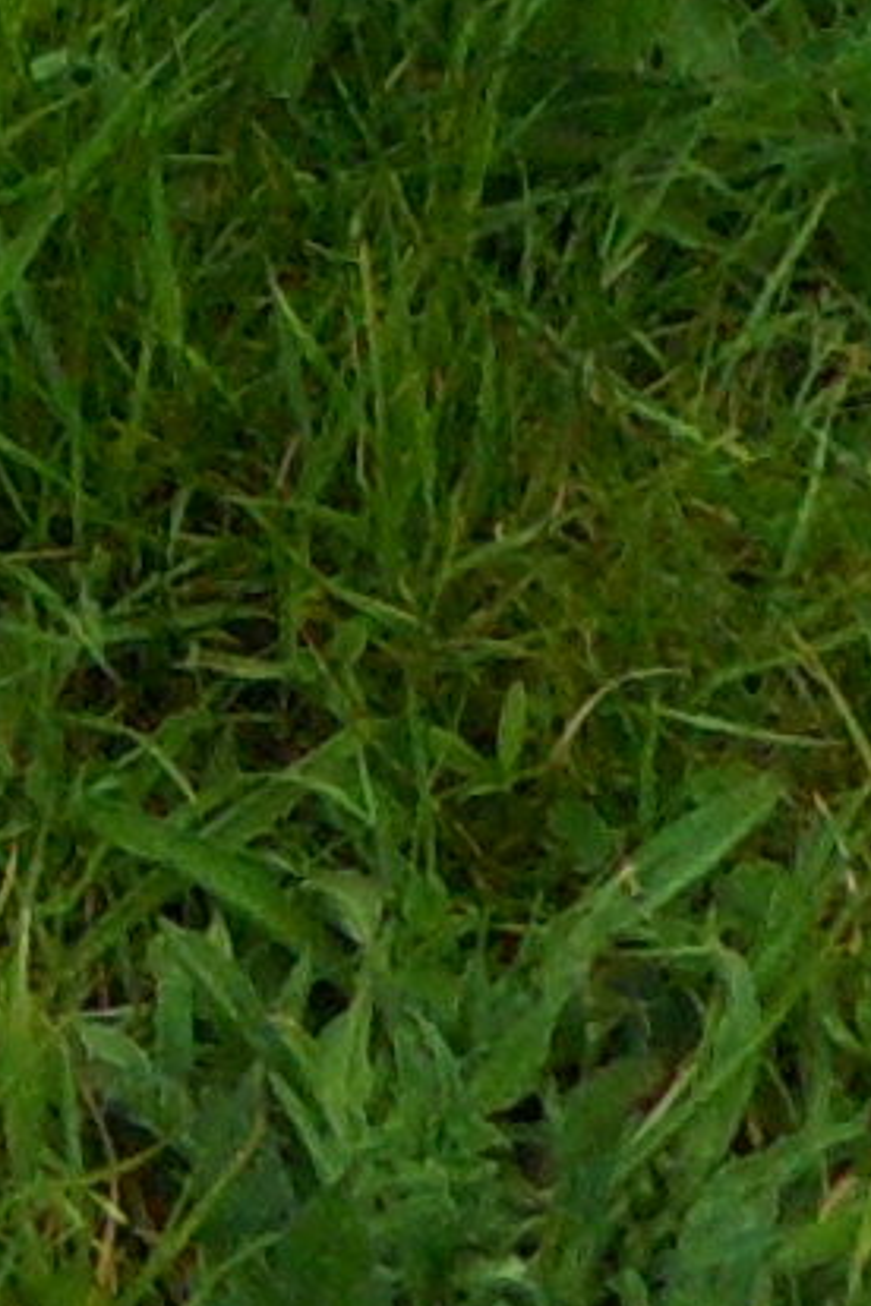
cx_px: -1426
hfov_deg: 4.9
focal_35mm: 271
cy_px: -3356
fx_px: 9834
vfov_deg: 6.5
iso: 80
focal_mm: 4.9
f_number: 3.5
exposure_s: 1/250
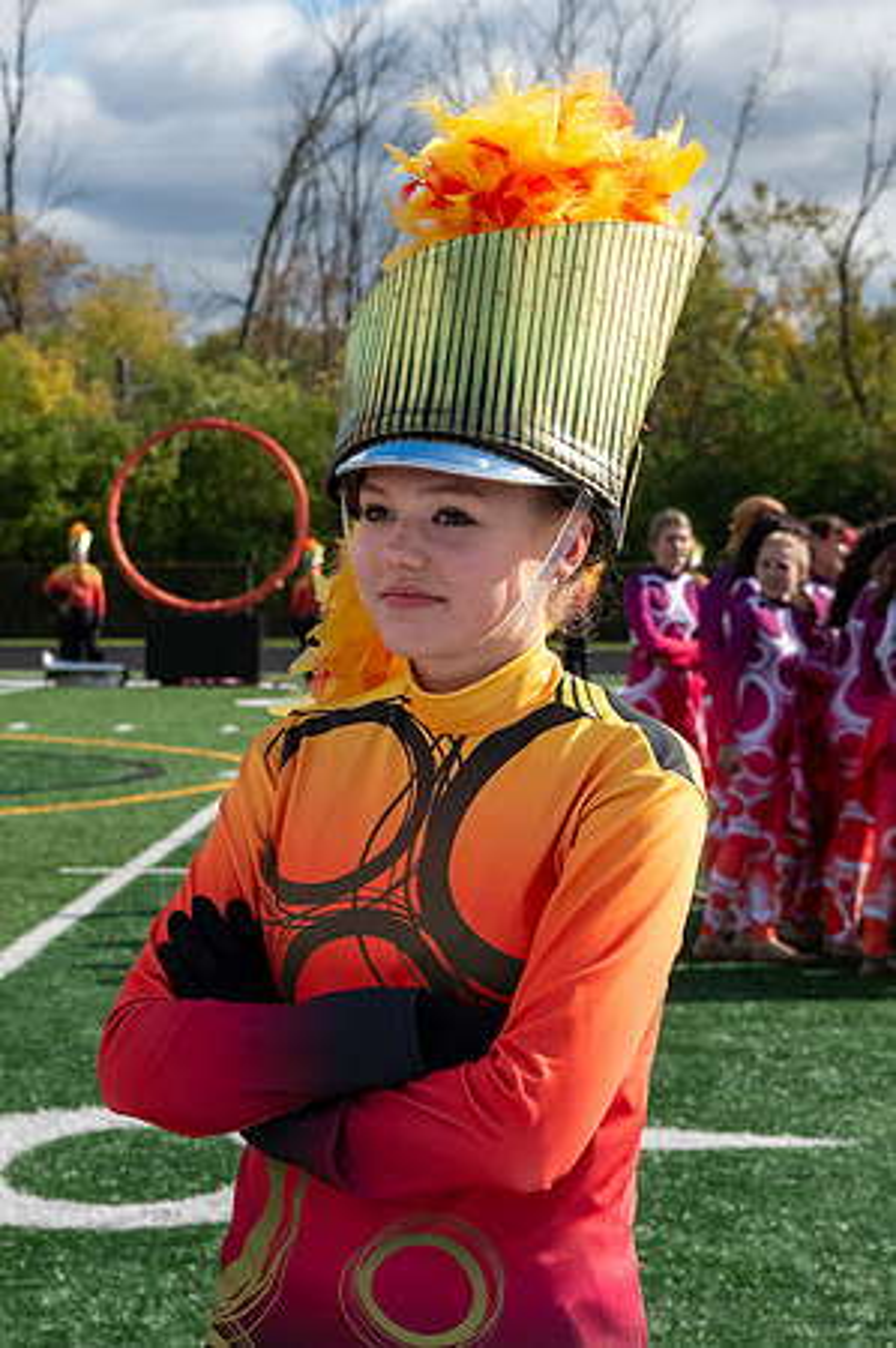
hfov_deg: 12.6
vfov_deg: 18.9
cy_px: 656
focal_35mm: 108
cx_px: 439
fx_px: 4059
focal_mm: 70
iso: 1600
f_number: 10
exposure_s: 1/3200
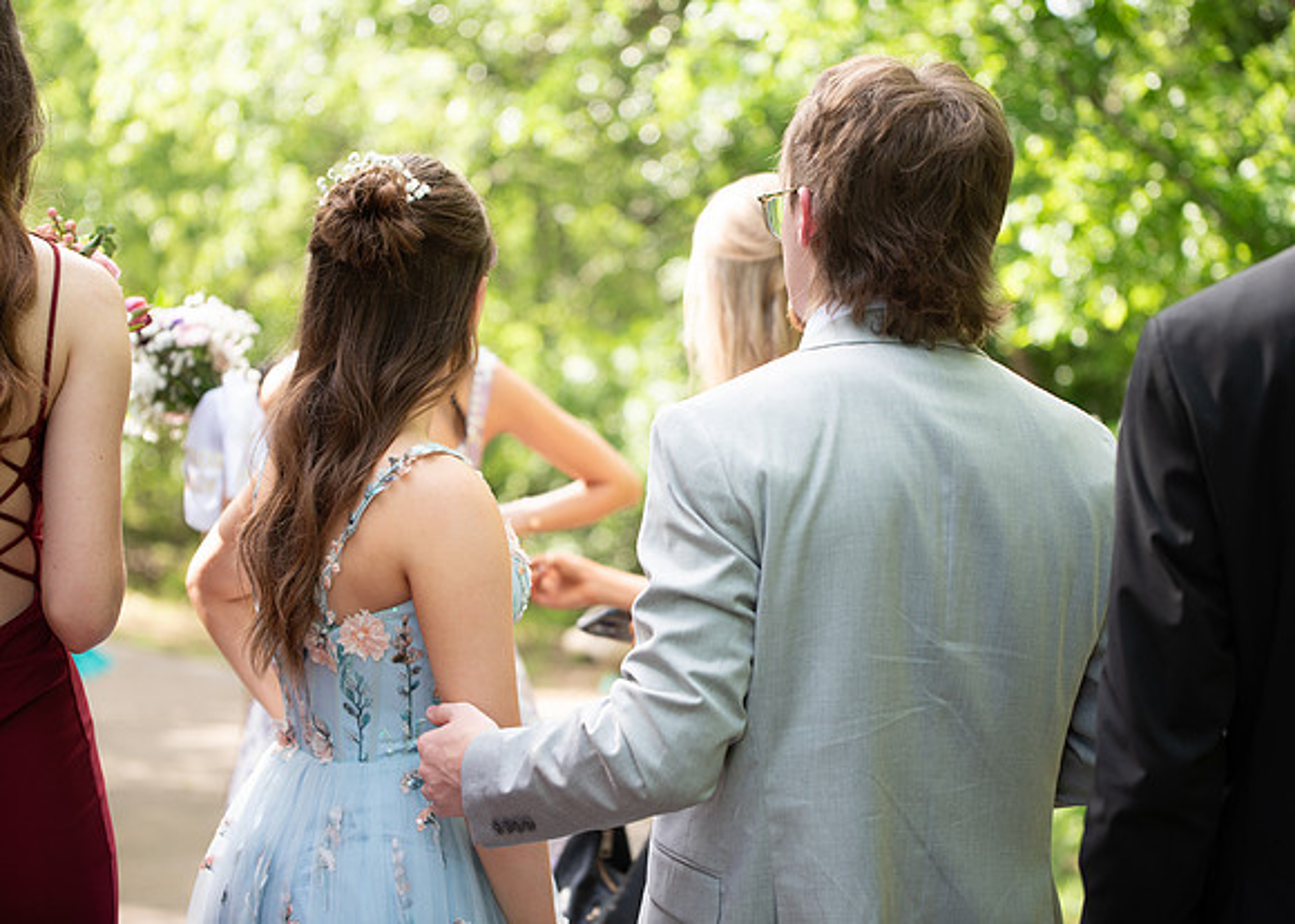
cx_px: 648
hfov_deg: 25.3
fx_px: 2887
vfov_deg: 18.2
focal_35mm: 79
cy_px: 462
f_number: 2.8
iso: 100
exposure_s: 1/200
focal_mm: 75
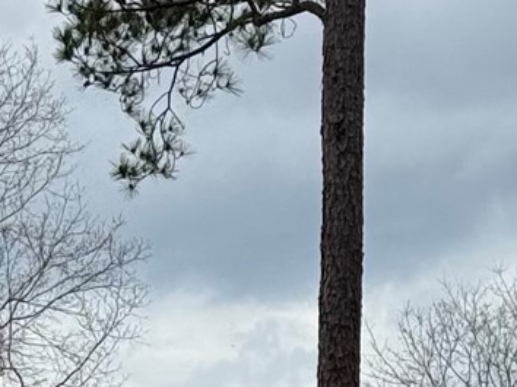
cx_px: -114
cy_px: 954
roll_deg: +0.4
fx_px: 4149
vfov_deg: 5.2
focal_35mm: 278
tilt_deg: -3.2
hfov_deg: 7.1
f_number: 1.78
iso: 64
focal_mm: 6.76
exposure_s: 1/3610
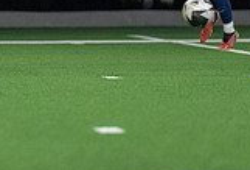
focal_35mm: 915
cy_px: -38
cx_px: -102
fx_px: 6384
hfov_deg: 2.2
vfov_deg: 1.5
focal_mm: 200
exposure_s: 1/1250
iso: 5000
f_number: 2.8
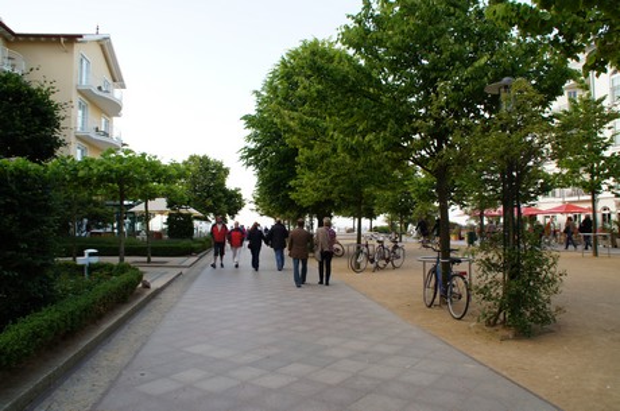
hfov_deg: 67.5
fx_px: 464
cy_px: 206
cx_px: 310
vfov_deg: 47.8
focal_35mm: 27
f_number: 7.1
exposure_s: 1/40
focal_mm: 18
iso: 100
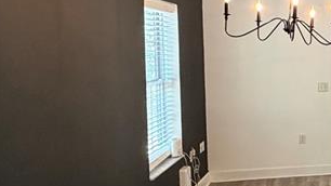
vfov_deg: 23.5
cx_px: 462
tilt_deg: -3.9
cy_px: 81
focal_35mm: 51
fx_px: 448
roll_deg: -1.1
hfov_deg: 29.6
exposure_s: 1/60
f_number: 2.2
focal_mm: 2.22
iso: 320
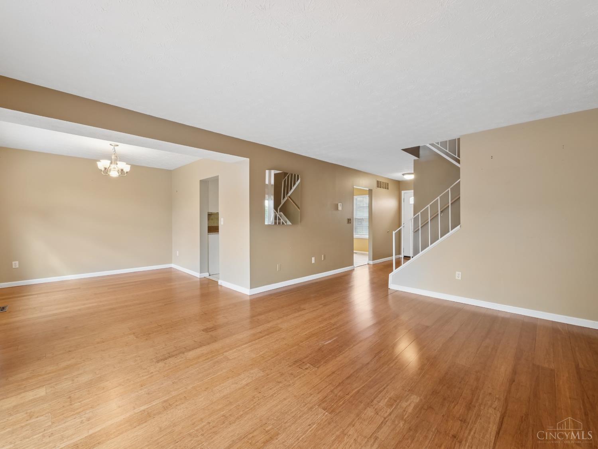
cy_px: 224
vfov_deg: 85.7
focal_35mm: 14
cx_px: 299
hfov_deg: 102.1
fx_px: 242
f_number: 7.1
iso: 640
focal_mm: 7
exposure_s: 1/13
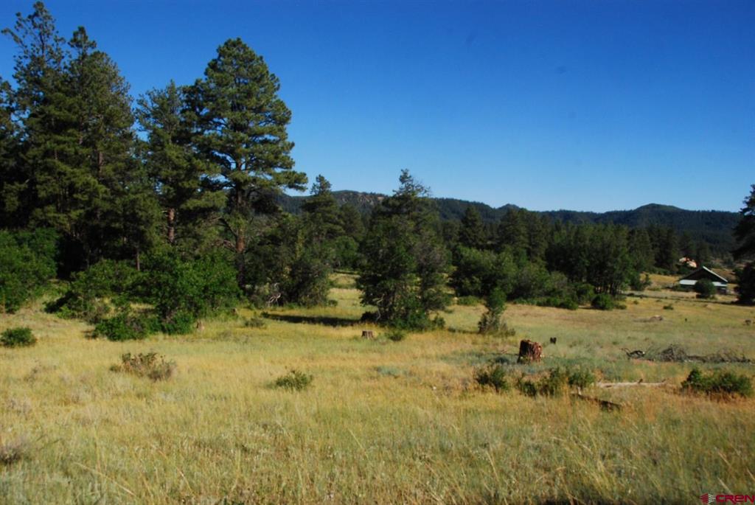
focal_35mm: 30
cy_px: 252
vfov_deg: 43.7
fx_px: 630
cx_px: 378
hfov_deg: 61.9
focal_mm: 20
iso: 400
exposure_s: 1/500
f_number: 11
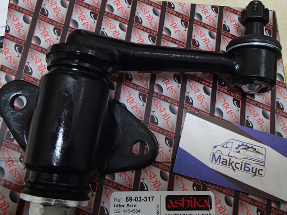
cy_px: 108
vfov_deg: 38.6
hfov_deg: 50.2
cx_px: 144
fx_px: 307
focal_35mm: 37
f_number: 4.7
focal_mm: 6.64
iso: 800
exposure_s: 1/40
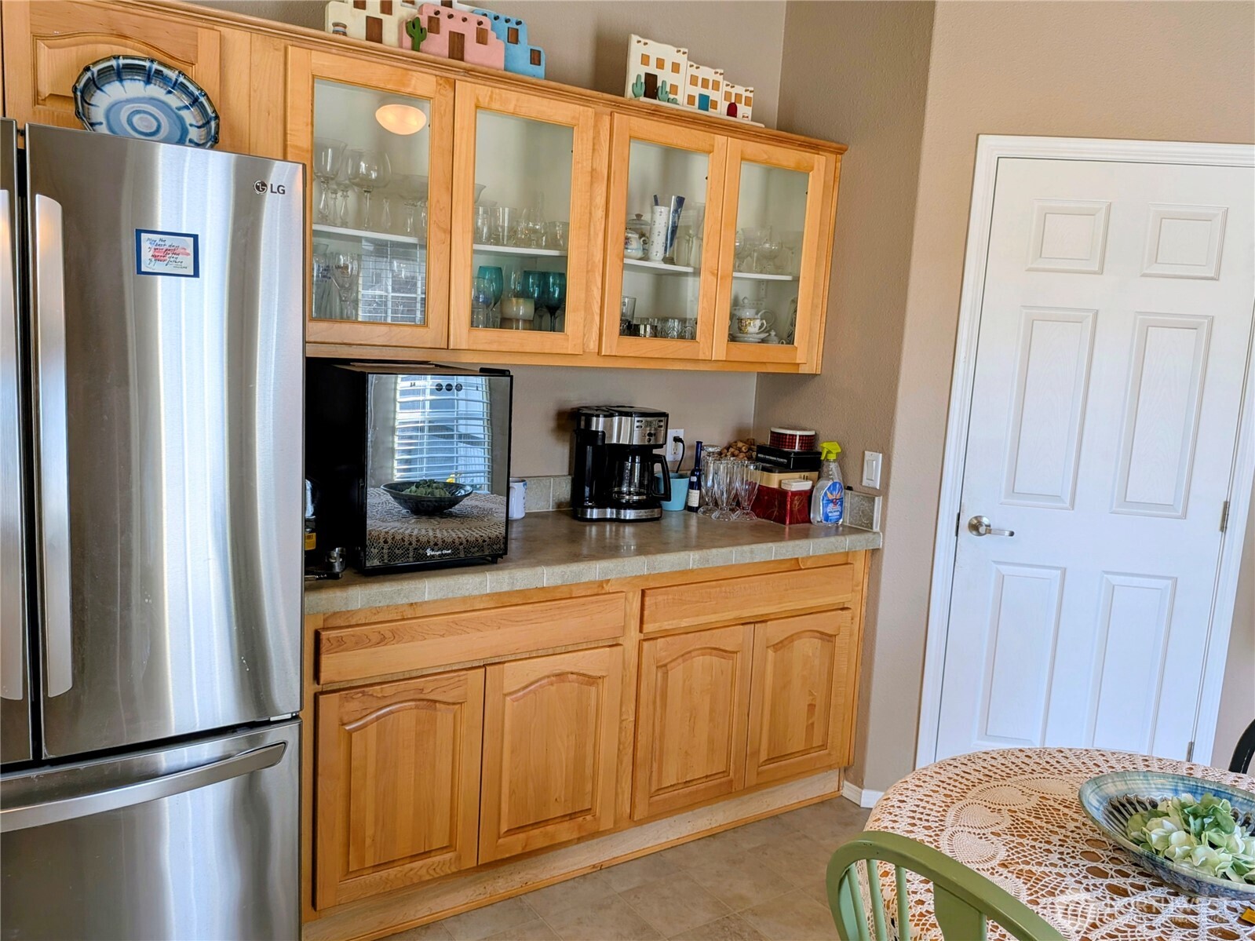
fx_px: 870
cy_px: 470
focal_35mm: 24
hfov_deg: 71.6
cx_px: 628
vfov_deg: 56.8
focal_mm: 4.53
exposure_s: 1/60
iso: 31
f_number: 1.7
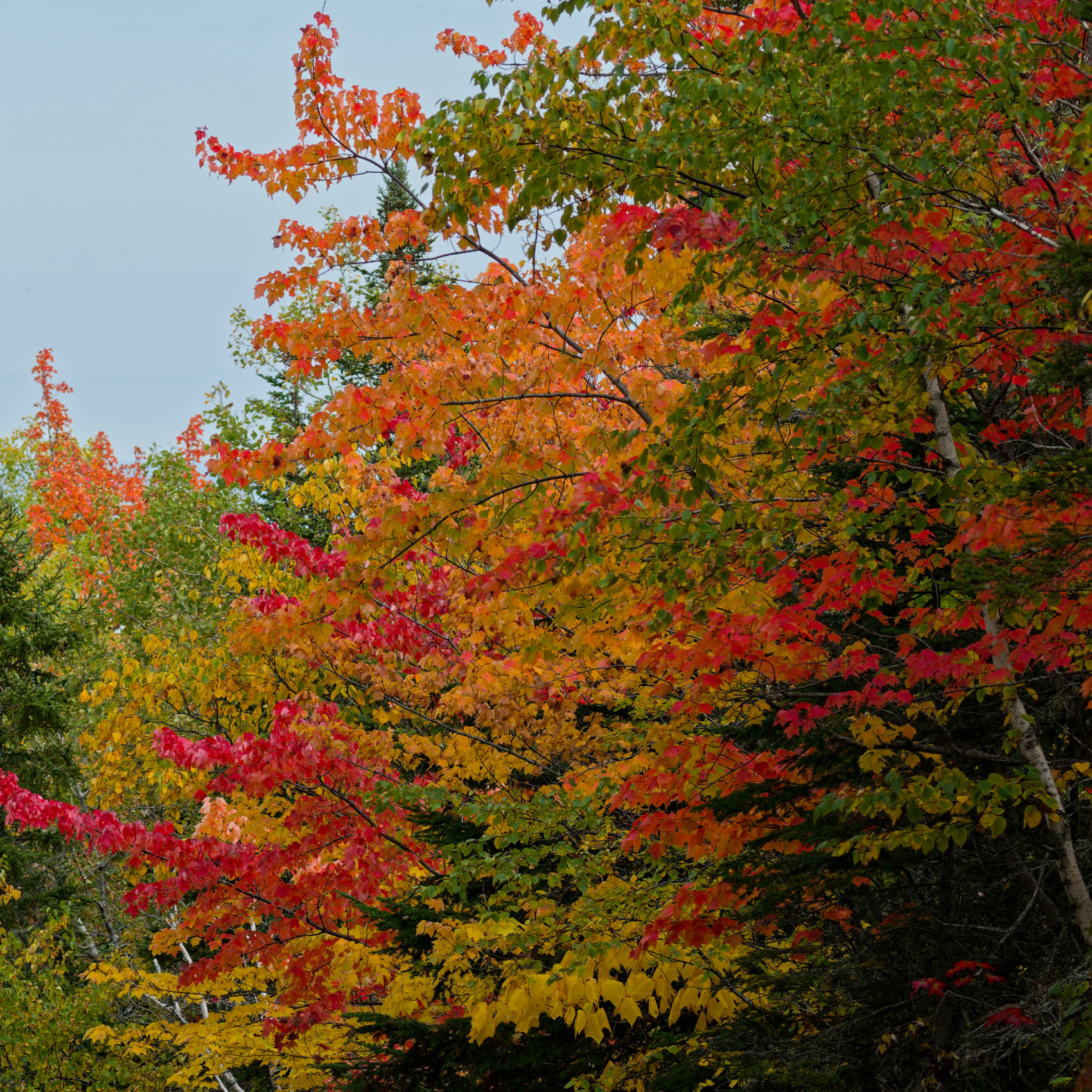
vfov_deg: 6.1
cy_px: 519
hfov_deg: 6.1
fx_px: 10279
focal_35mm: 288
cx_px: 546
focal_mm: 150
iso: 800
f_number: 8
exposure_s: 1/1000
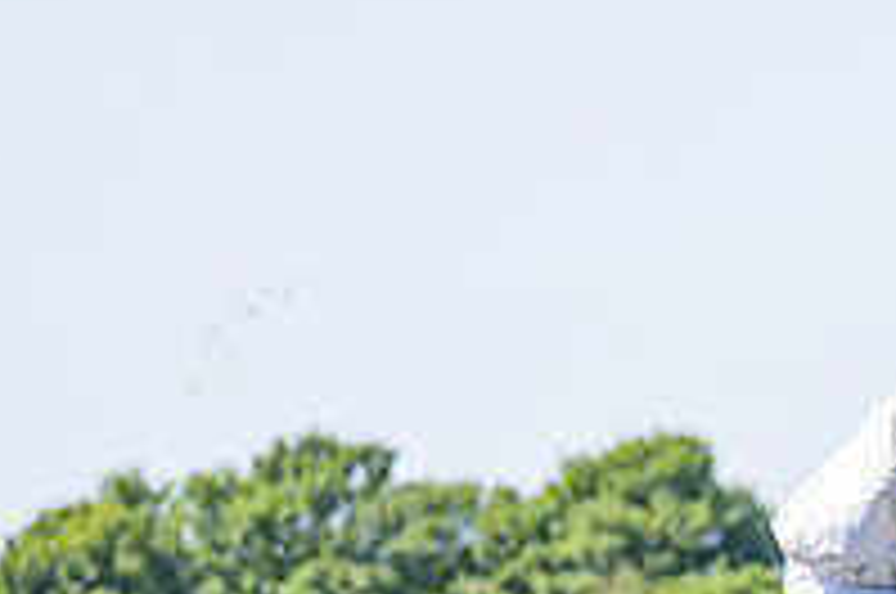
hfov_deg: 5.7
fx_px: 8871
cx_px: 1155
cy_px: 976
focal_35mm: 357
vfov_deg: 3.8
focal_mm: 70
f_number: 2.8
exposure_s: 1/1600
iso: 200
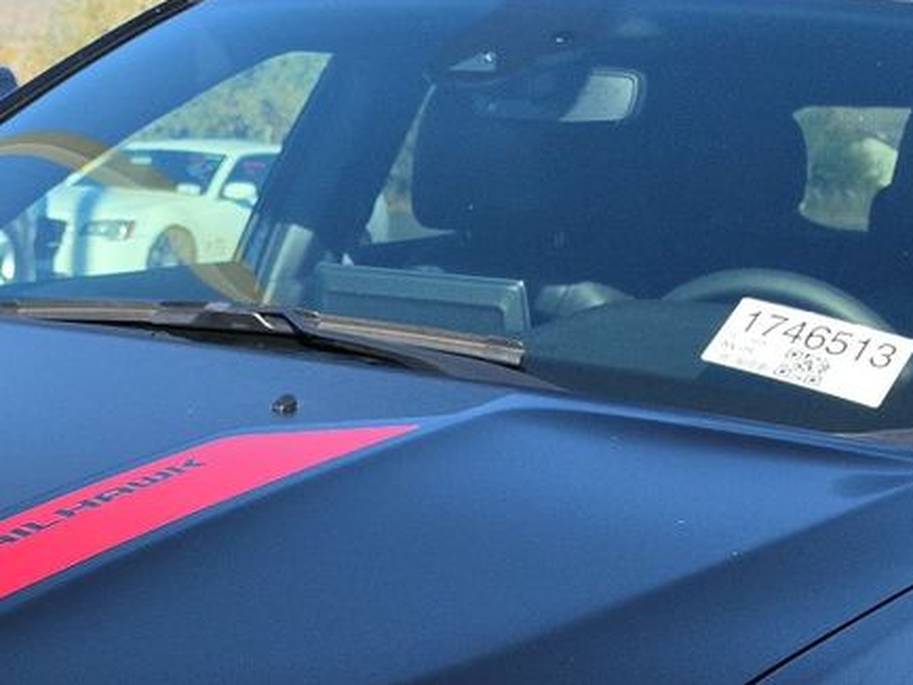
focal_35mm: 85
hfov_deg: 22.7
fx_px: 2243
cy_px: 839
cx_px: 169
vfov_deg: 16.6
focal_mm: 6.5
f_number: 1.4
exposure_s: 1/4143
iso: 64
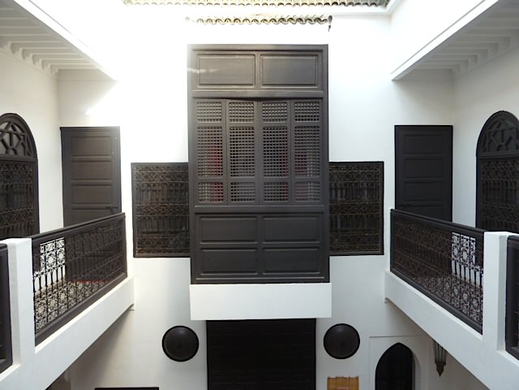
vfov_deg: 54.9
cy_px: 195
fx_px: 375
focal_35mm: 25
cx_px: 260
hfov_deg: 69.4
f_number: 3.3
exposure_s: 1/30
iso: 100
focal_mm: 4.1
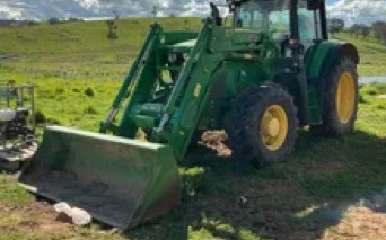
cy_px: 105
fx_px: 378
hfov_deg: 54.0
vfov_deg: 35.2
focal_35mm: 36
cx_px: 207
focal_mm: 3
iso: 25
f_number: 1.8
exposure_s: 1/1577
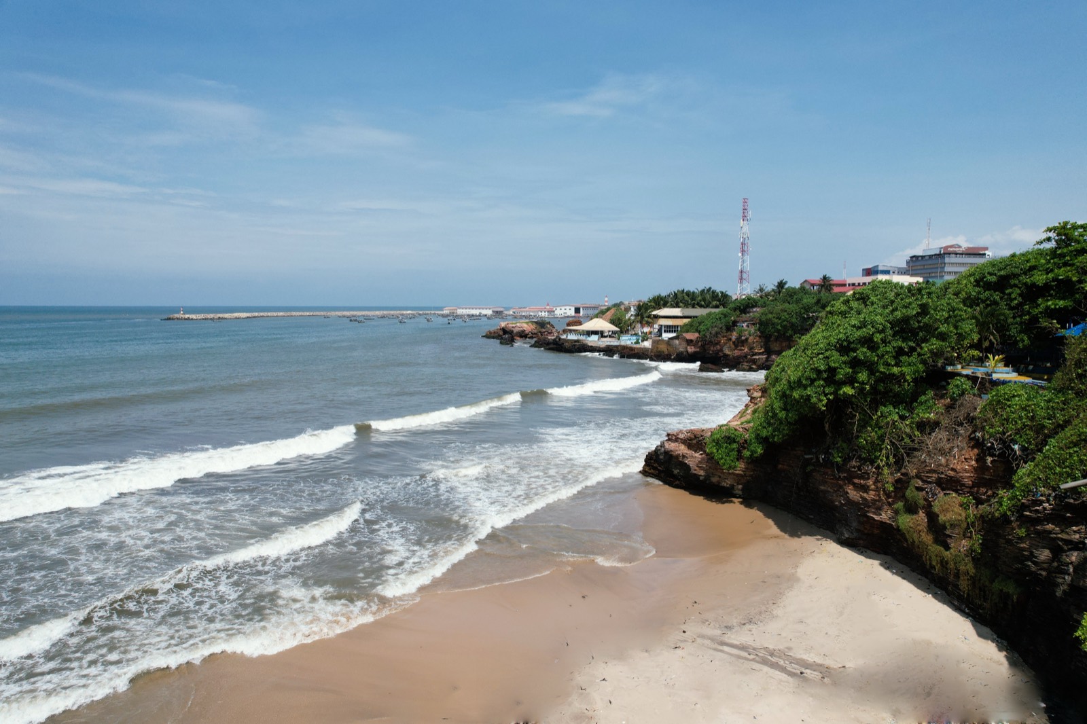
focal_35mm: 22
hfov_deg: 78.6
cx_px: 544
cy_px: 362
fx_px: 664
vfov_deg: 57.2
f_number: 2.8
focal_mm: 8.38
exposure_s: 1/2500
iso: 100
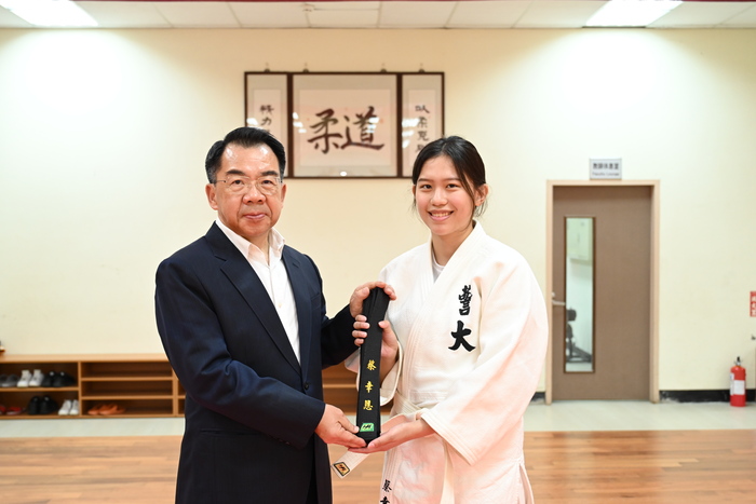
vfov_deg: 31.9
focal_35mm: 42
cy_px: 252
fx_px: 882
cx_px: 378
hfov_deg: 46.4
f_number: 4
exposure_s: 1/125
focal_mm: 42
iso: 1600
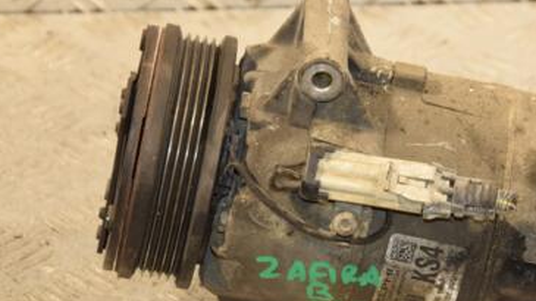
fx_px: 2572
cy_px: 164
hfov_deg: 11.9
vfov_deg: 6.7
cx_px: 370
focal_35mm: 181
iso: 800
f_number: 5.3
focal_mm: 70
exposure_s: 1/100
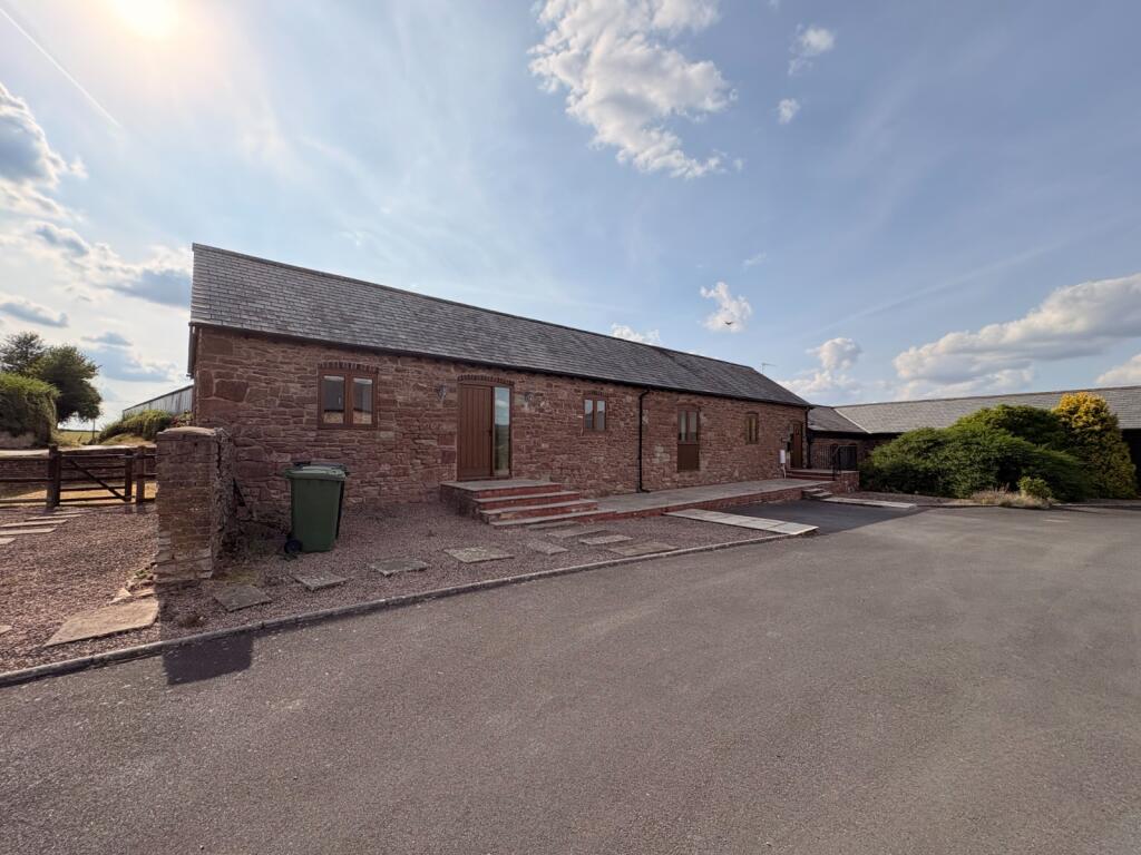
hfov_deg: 102.1
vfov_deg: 85.7
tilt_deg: +2.2
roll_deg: +0.7
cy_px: 428
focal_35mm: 14
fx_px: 461
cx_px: 570
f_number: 2.2
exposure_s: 1/2770
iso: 50
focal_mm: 2.22
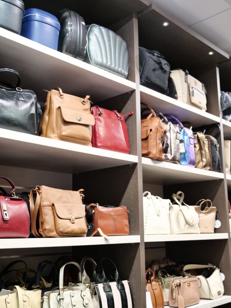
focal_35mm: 44
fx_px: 391
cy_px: 154
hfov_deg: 32.9
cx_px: 116
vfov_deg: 42.9
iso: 1000
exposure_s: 1/60
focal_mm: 22
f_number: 3.3
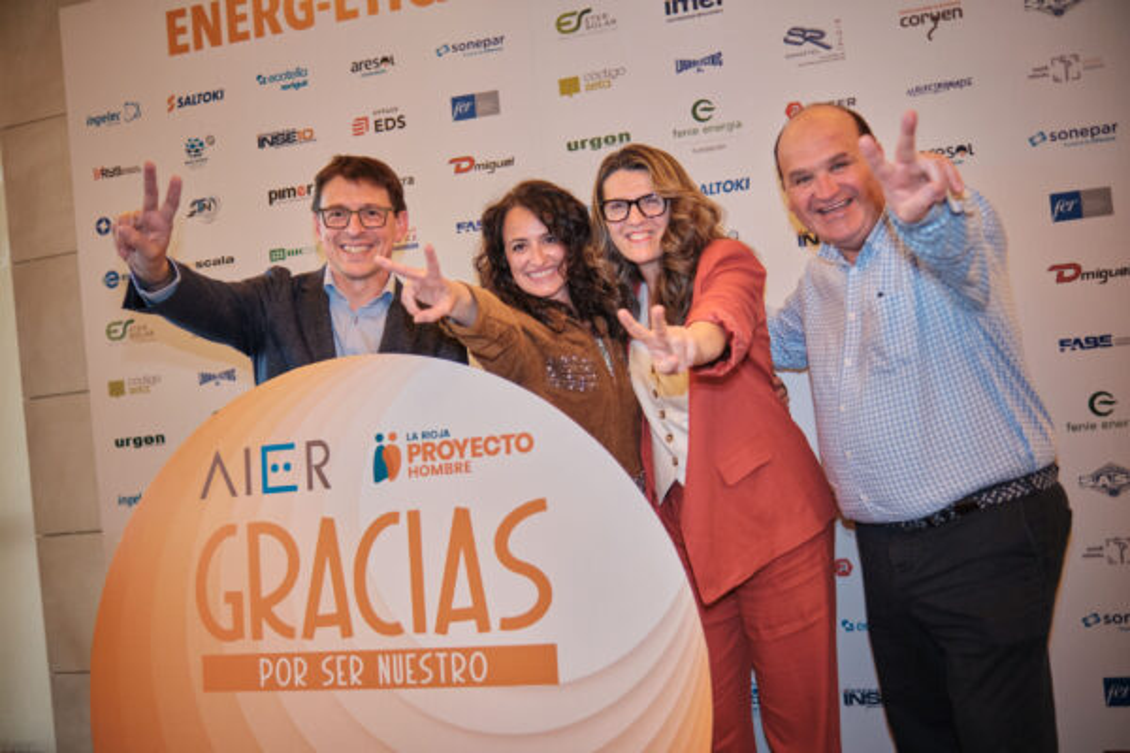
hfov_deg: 54.4
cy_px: 376
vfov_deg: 37.9
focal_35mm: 35
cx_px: 565
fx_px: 1099
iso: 1000
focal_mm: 23
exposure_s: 1/200
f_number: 1.6
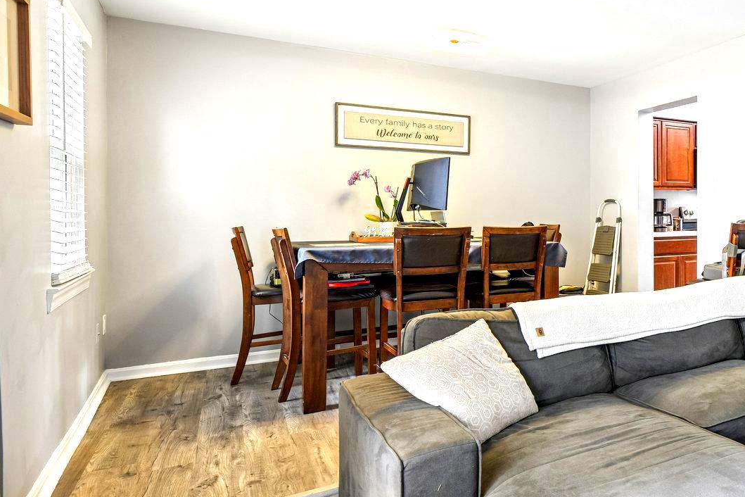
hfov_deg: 53.9
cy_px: 223
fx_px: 600
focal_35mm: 29
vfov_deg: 44.9
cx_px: 696
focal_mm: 15
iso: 400
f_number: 8
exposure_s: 1/3.33
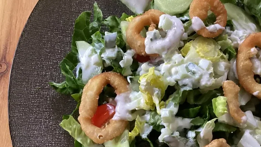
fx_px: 235
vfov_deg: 34.6
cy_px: 83
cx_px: 130
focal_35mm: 34
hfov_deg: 58.0
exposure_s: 1/33
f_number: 2.4
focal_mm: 3.3
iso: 250
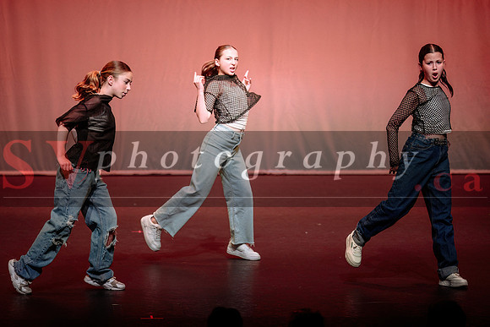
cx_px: 261
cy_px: 142
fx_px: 2308
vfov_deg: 8.1
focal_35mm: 170
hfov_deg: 12.1
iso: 1250
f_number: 2.8
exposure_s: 1/500
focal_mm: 150
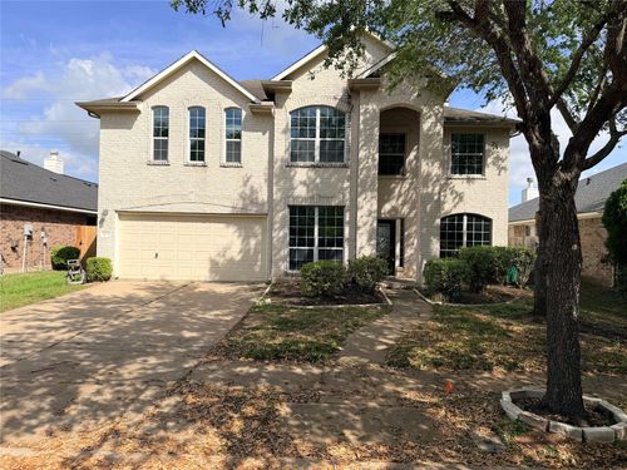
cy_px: 235
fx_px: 435
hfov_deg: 71.6
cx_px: 314
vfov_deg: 56.8
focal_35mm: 24
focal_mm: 6.76
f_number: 1.78
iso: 80
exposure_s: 1/4975
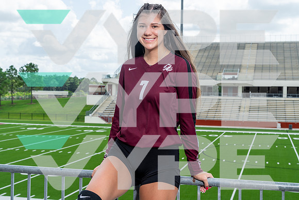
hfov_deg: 35.6
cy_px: 100
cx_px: 150
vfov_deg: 24.2
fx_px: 465
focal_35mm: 56
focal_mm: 56
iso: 100
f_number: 10
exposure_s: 1/125
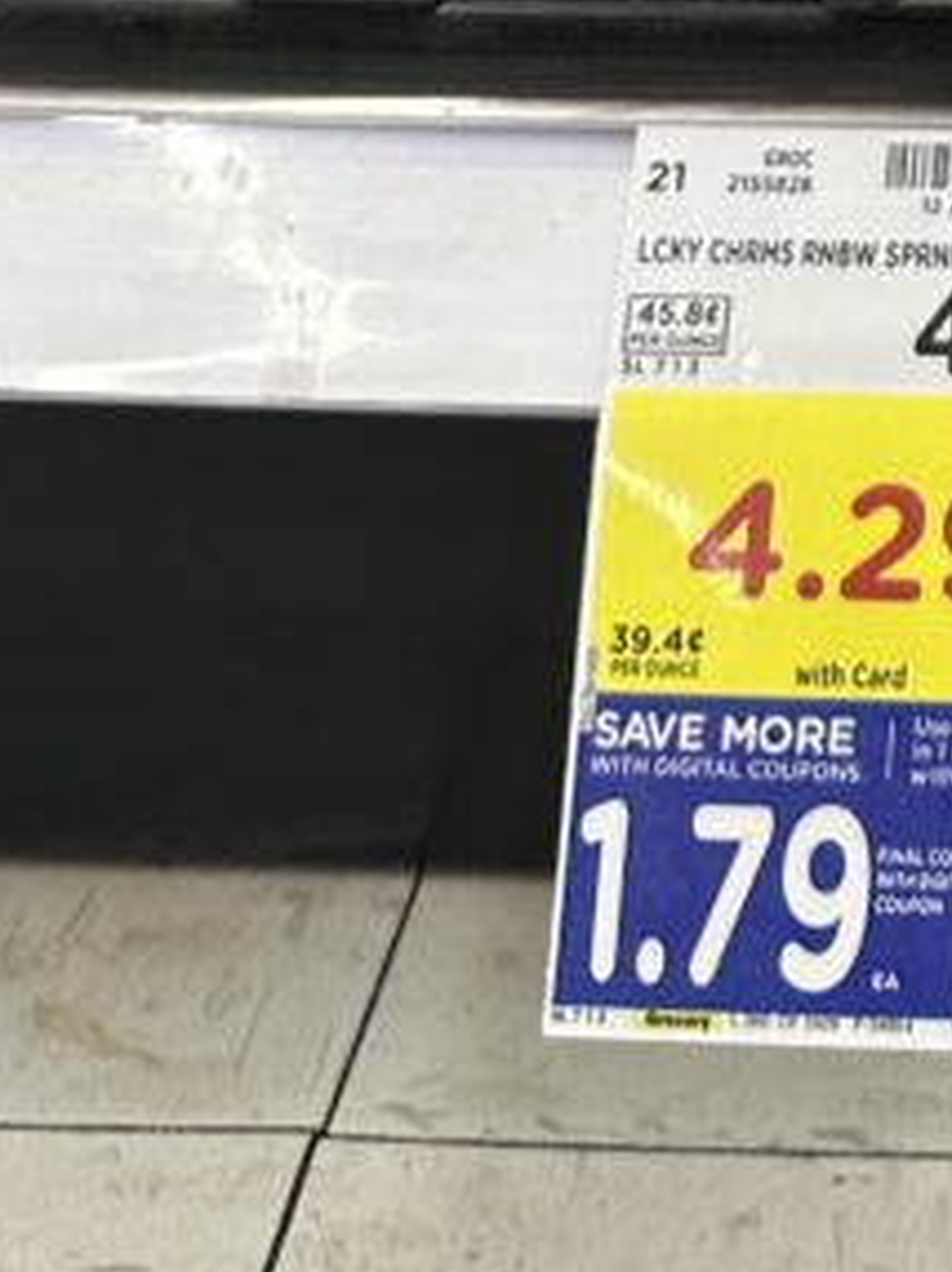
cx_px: 1397
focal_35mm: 86
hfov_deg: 15.8
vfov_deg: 19.4
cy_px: -716
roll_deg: -1.6
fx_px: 3158
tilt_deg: -17.5
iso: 125
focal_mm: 6.86
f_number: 1.78
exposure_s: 1/62
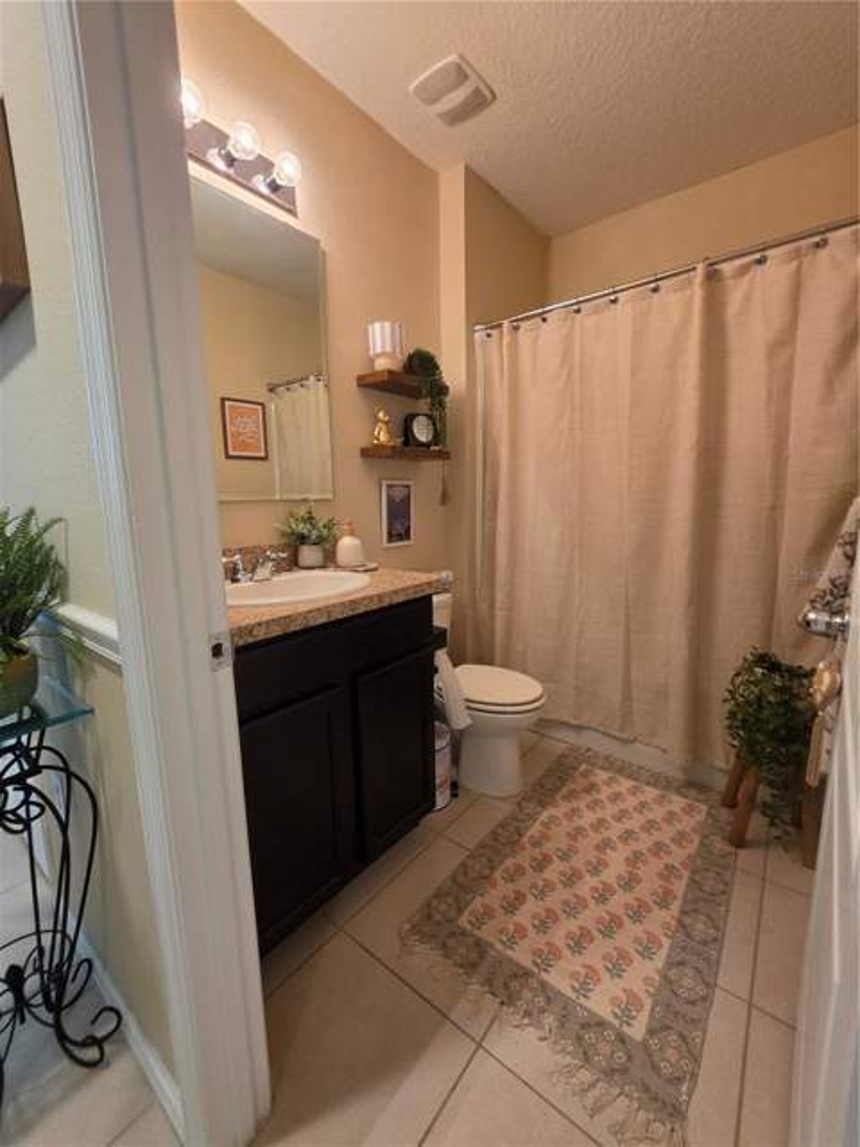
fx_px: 431
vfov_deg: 106.2
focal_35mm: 13
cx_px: 430
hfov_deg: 89.9
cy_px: 574
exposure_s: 1/60
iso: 160
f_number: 1.9
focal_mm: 2.2
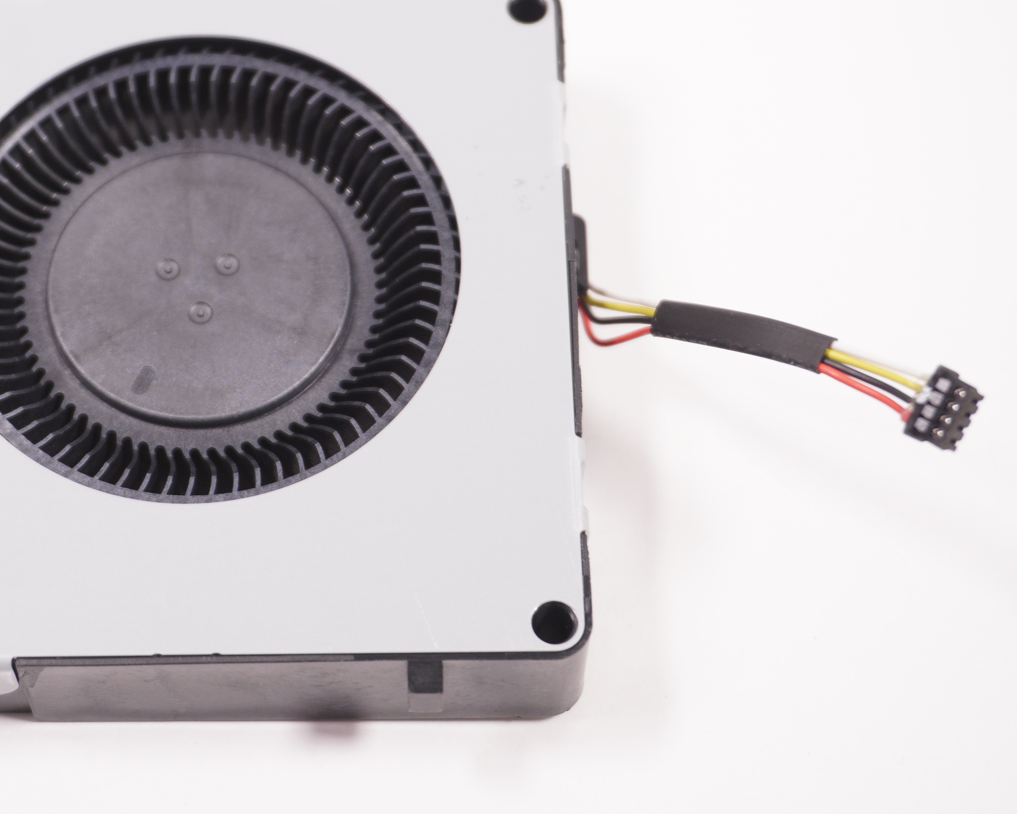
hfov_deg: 22.9
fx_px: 2489
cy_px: 318
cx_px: 300
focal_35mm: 83
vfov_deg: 18.5
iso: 320
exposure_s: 1/80
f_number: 5.6
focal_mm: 39
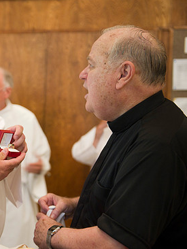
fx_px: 525
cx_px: -1
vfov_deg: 26.7
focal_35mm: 73
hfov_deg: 19.6
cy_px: 119
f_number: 2.8
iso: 2000
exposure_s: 1/40
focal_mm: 48
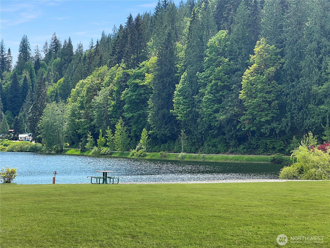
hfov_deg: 25.3
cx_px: 165
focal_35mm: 77
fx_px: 734
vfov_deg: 19.1
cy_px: 124
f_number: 2.8
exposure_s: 1/380
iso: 32
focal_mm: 9
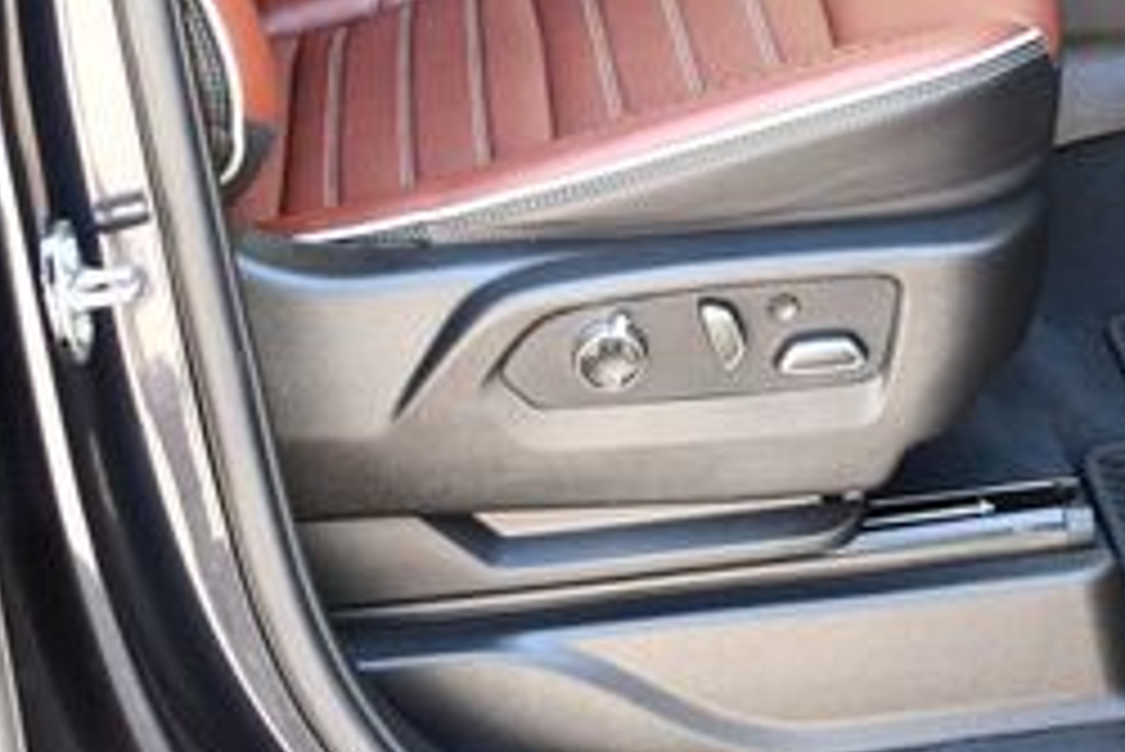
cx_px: 976
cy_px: -126
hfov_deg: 21.7
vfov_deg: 14.5
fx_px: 2877
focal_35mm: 92
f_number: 3.5
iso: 800
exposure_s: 1/200
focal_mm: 18
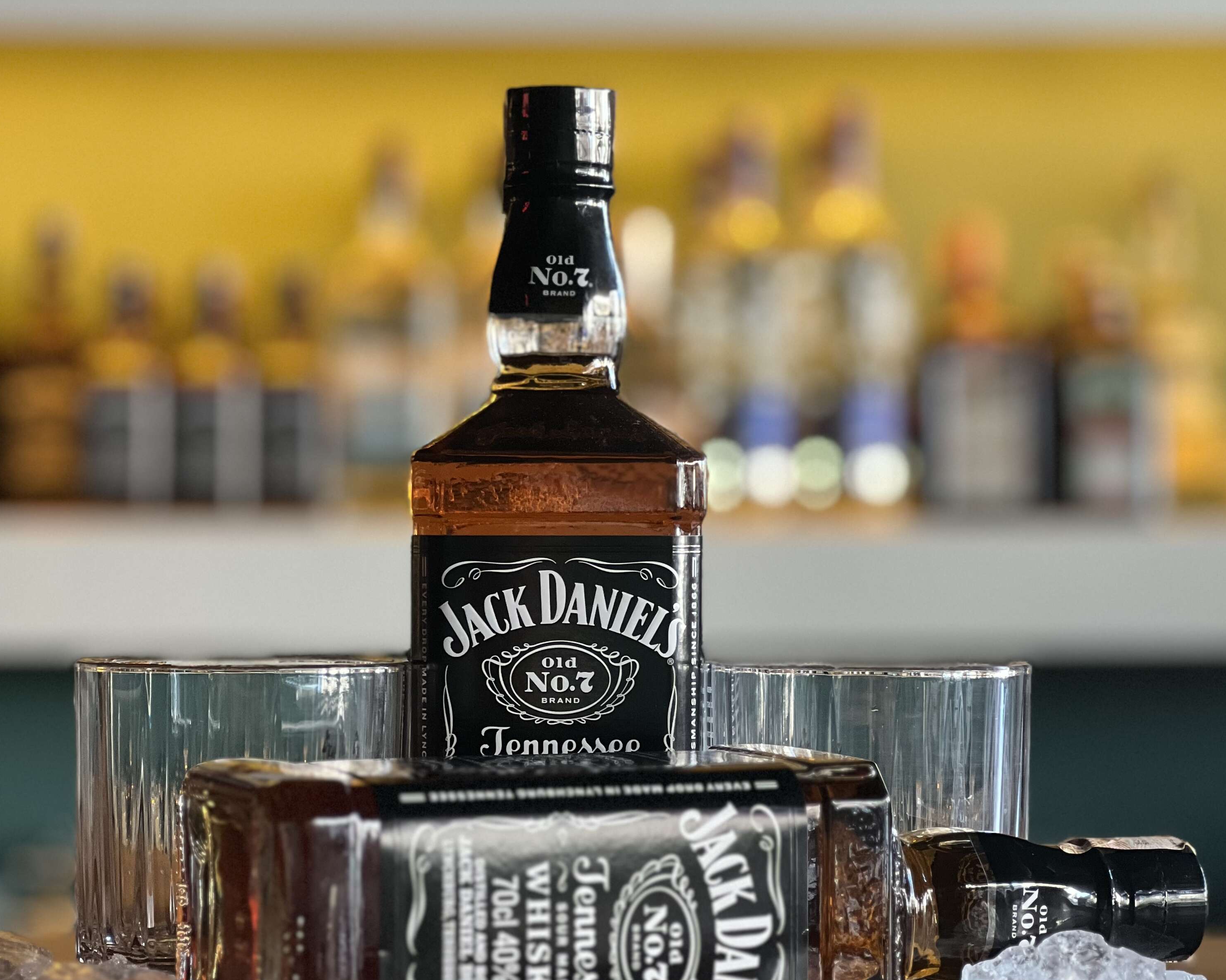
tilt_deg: +2.8
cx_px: 615
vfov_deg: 15.2
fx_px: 3664
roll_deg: -0.1
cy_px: 452
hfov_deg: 19.0
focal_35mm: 101
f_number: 2.8
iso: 250
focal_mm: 9
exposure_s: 1/33
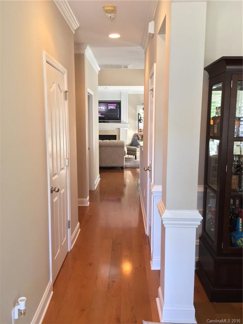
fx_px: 271
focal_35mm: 29
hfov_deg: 48.2
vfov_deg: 61.7
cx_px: 122
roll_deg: -0.9
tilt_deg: -8.4
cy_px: 162
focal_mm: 4.15
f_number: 2.2
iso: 80
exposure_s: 1/30
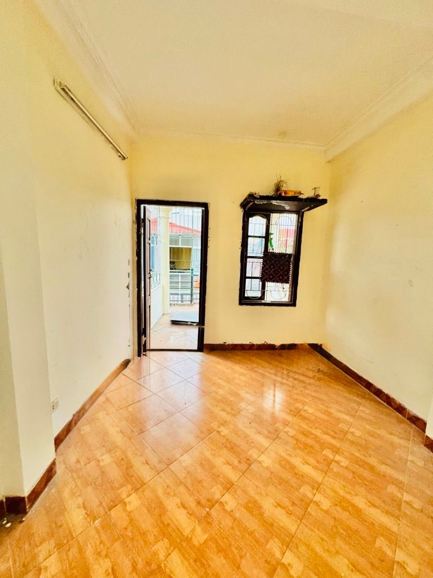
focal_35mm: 14
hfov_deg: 85.7
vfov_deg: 102.1
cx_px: 216
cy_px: 289
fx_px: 233
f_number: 2.2
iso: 250
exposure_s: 1/50
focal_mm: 2.22
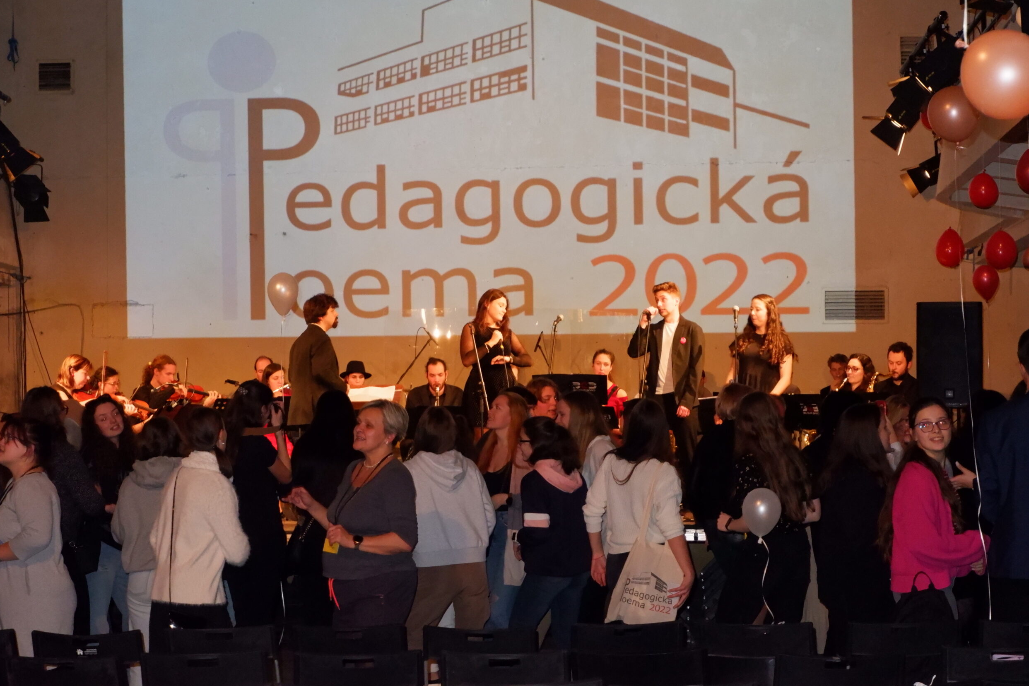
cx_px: 520
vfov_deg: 20.0
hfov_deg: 29.7
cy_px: 345
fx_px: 1944
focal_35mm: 68
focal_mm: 44.5
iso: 6400
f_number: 5.6
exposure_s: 1/90
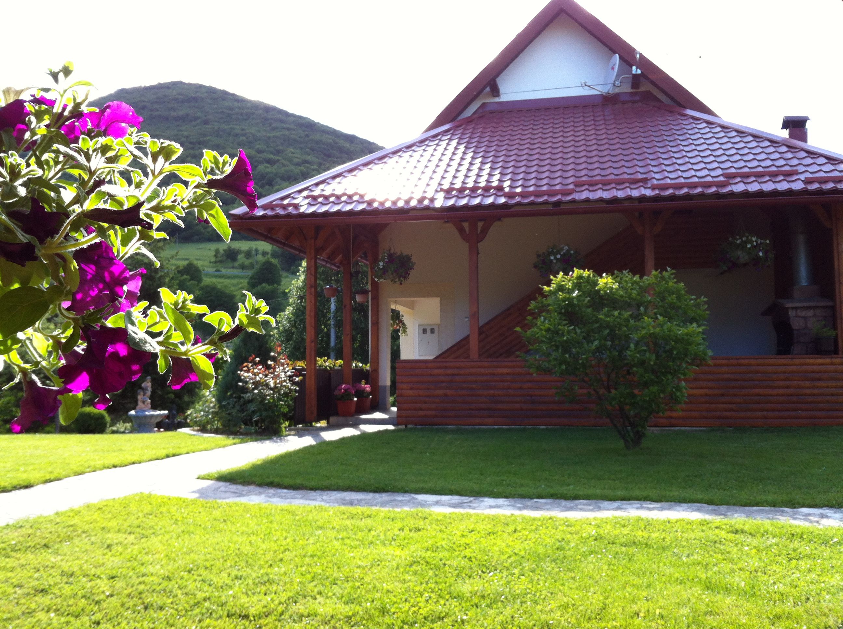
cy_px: 314
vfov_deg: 40.6
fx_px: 851
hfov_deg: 52.7
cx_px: 422
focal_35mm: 35
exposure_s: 1/205
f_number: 2.8
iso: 80
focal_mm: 3.85
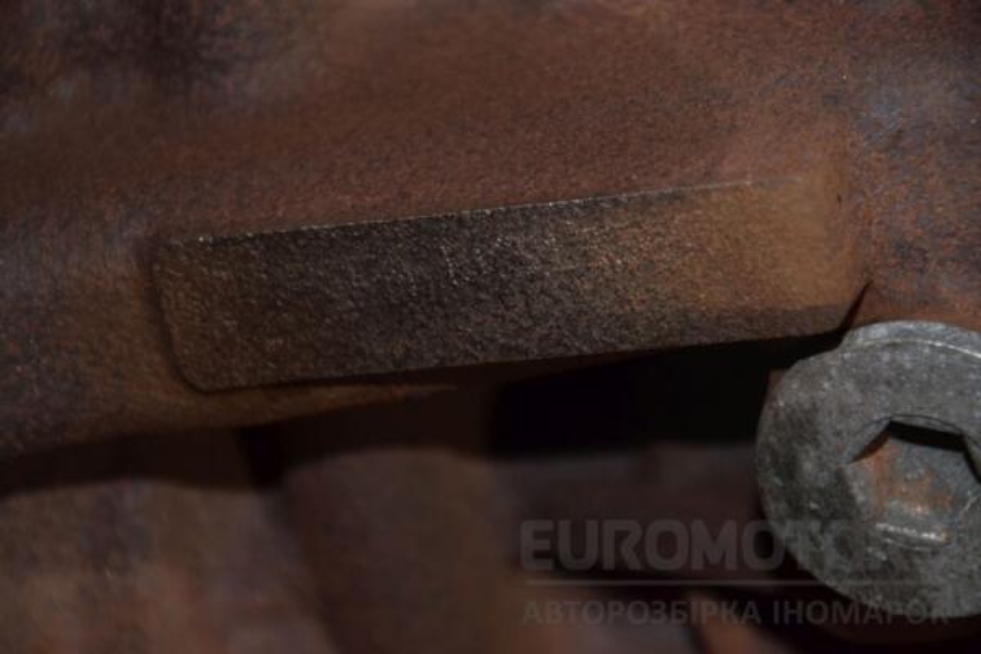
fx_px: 4292
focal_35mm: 158
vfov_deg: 8.7
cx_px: 490
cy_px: 327
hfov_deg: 13.0
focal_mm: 105
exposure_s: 1/60
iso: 800
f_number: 5.6
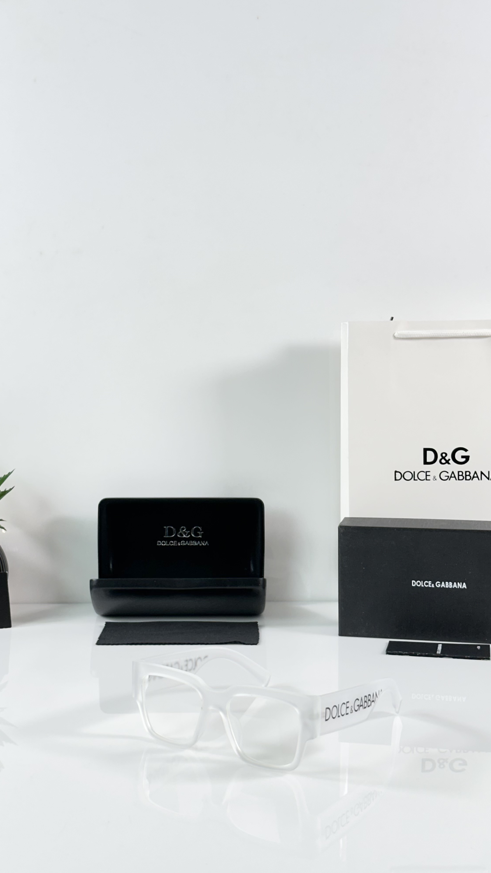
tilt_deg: -6.0
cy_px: 441
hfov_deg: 22.6
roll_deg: -0.1
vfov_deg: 39.2
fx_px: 1227
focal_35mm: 53
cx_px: 232
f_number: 1.78
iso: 64
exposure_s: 1/100
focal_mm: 6.86
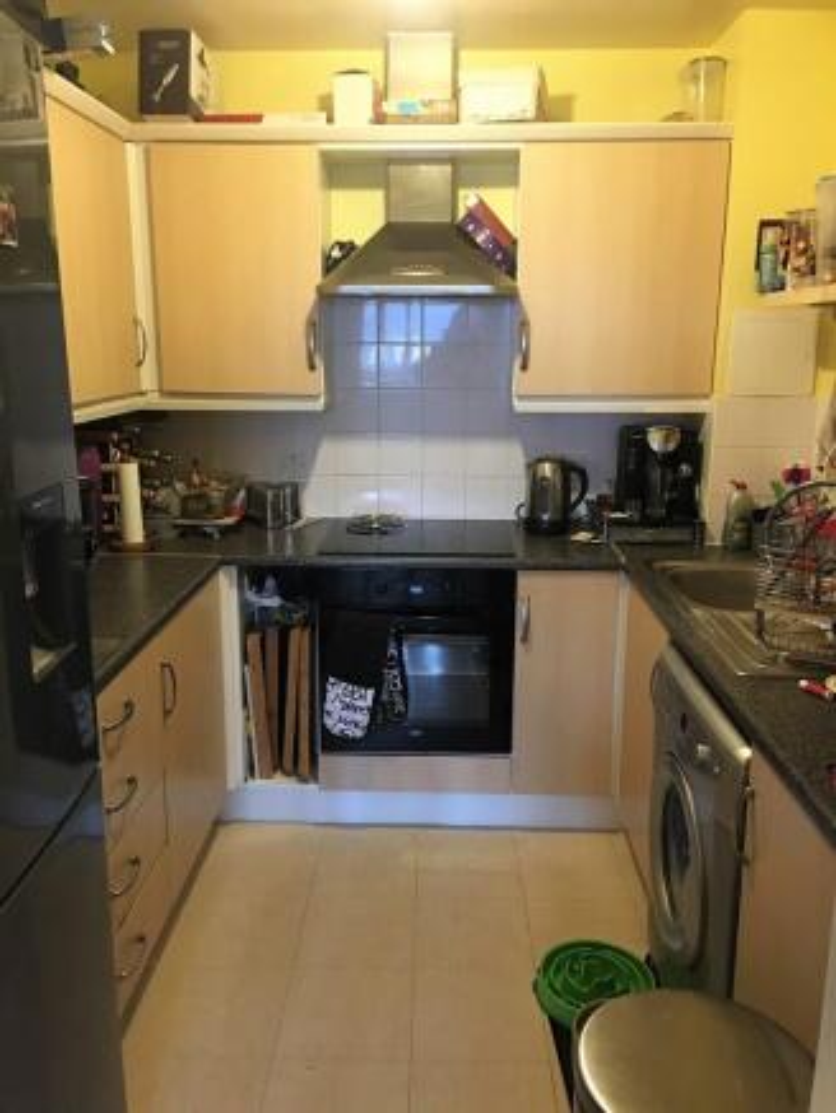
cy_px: 556
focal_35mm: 29
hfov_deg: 48.2
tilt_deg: -13.0
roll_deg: -0.1
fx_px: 933
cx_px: 418
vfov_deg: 61.6
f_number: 2.2
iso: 100
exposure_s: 1/8
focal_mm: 4.15
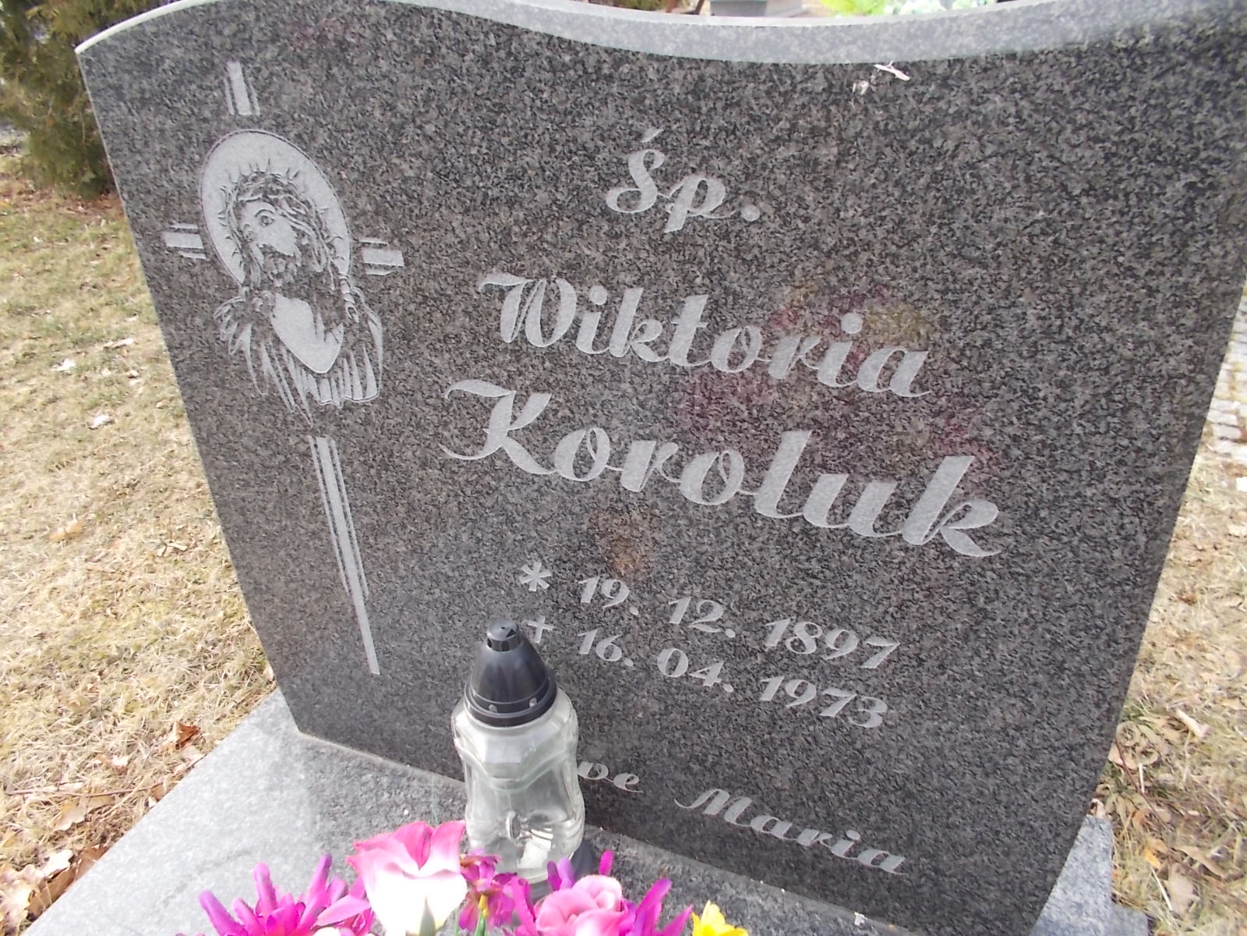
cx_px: 624
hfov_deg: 67.3
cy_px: 468
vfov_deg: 53.1
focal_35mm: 26
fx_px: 937
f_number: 3.2
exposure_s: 1/160
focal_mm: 4.6
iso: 80
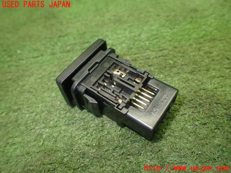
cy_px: 86
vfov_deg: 46.8
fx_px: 200
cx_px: 116
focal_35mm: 30
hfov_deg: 60.0
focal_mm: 5.4
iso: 640
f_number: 2.3
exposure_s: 1/125
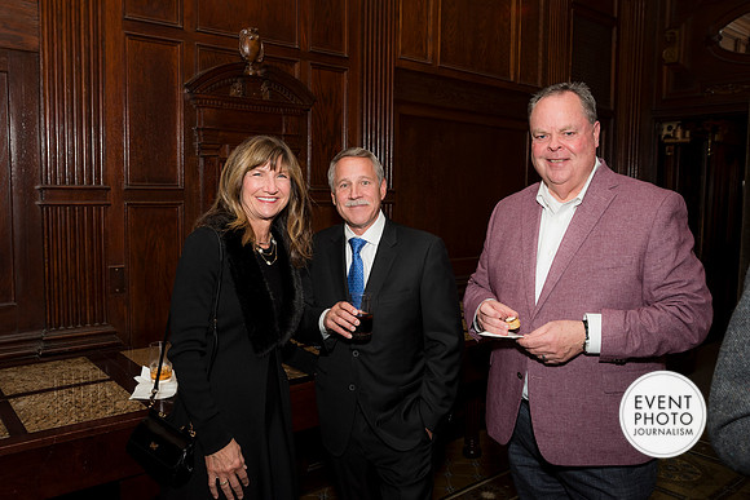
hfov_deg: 63.6
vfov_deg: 45.0
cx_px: 375
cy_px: 250
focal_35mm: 29
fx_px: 604
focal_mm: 29
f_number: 5.6
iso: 800
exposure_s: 1/125
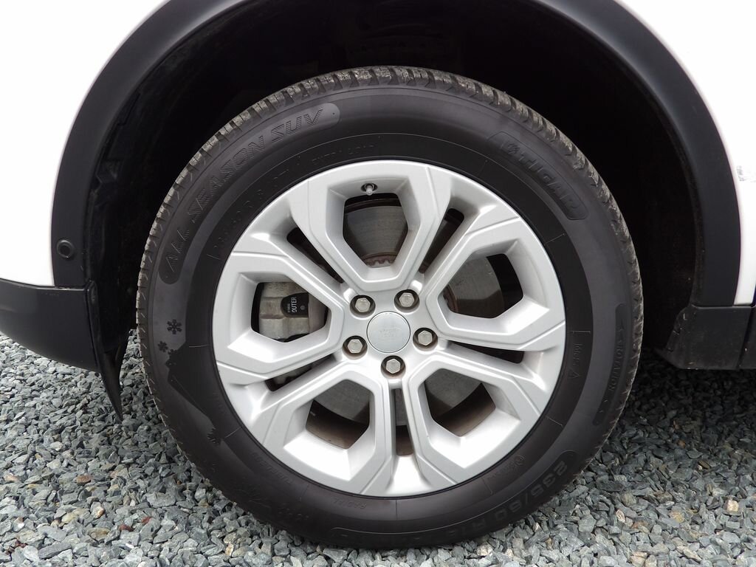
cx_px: 378
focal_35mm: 33
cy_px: 284
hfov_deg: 55.4
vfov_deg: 42.9
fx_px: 721
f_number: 3.6
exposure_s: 1/73
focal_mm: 5.9
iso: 100
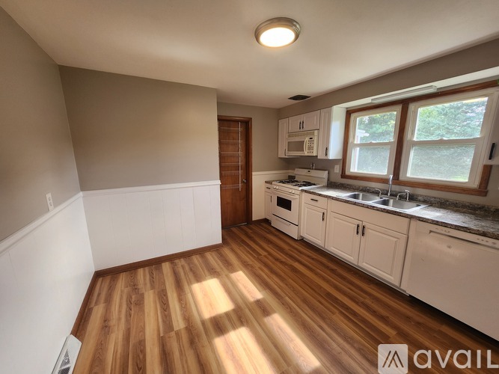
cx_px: 250
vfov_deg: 89.9
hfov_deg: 106.2
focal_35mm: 13
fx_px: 187
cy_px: 187
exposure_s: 1/60
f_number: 2.2
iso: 64
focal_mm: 1.74
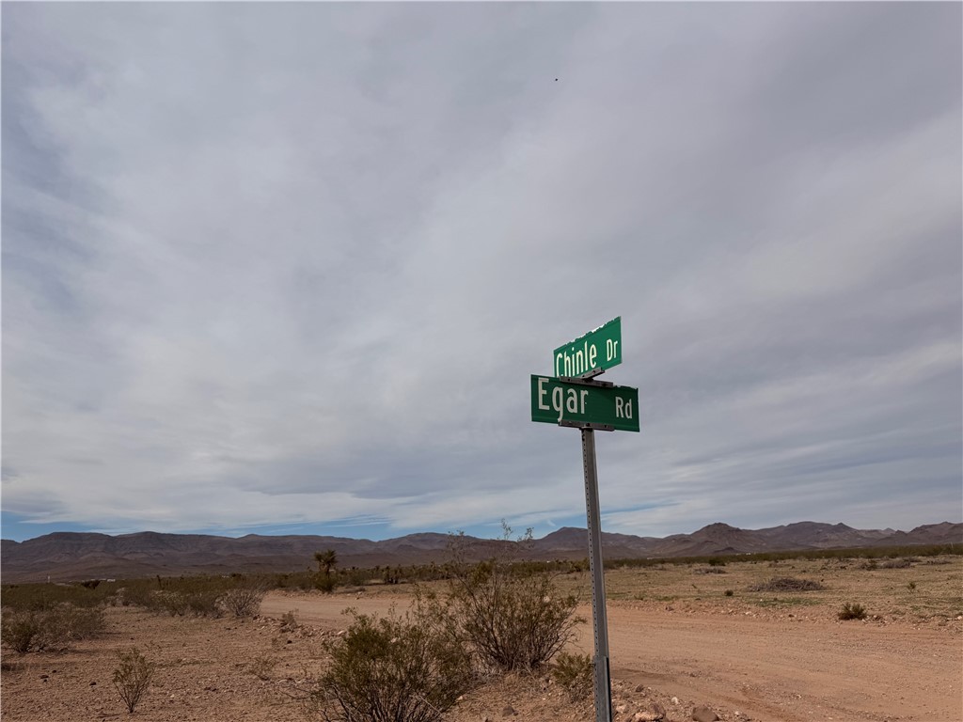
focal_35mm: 24
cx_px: 482
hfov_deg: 71.6
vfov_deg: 56.8
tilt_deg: +21.5
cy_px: 361
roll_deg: -1.1
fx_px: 668
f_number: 1.78
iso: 80
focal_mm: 6.76
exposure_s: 1/11905
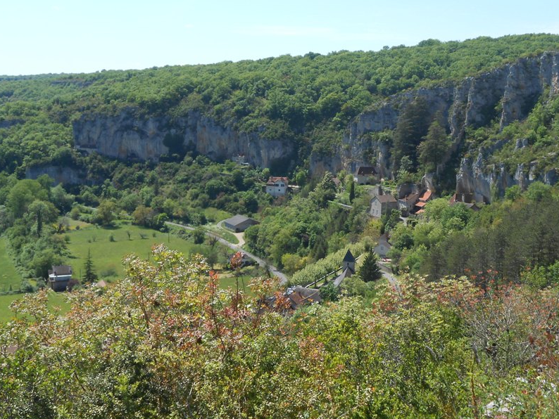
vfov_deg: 29.7
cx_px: 329
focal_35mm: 49
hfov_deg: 38.8
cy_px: 179
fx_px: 792
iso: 80
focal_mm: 6.8
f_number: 4.2
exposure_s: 1/400
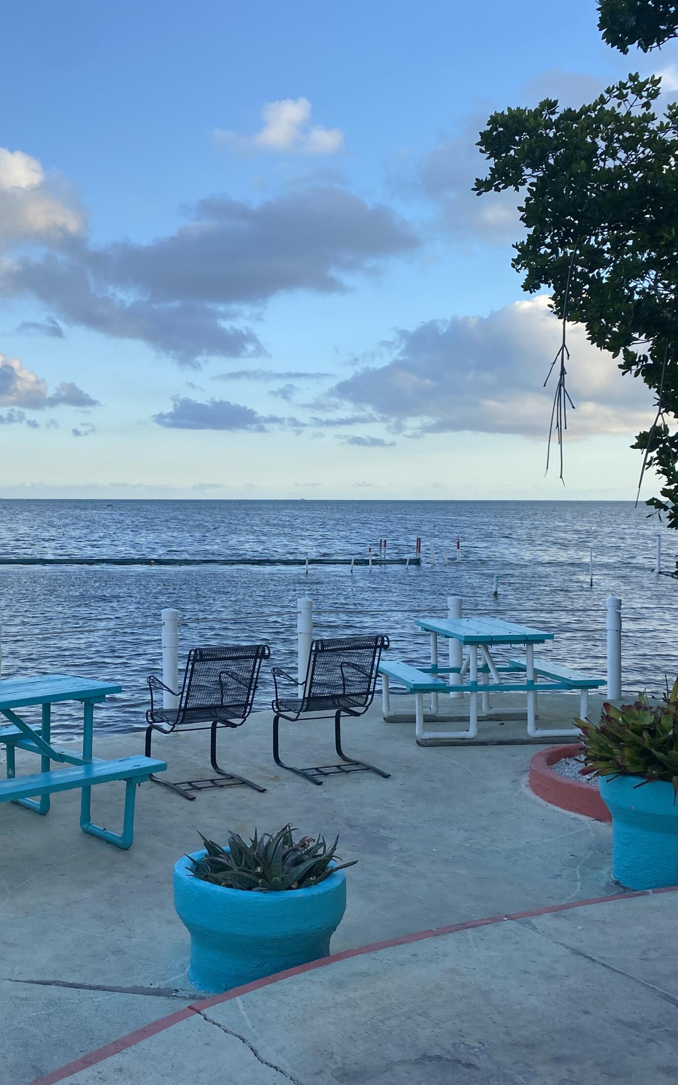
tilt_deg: -1.8
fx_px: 1094
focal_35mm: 37
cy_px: 539
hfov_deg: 33.7
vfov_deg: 52.7
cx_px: 170
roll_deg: -0.4
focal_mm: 4.25
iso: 32
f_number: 1.8
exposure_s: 1/905
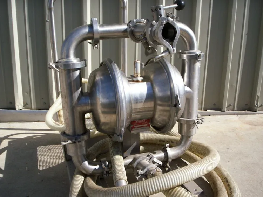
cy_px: 98
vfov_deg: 39.7
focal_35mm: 36
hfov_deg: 51.3
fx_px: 274
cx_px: 132
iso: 100
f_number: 4.5
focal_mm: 5.9
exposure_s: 1/616
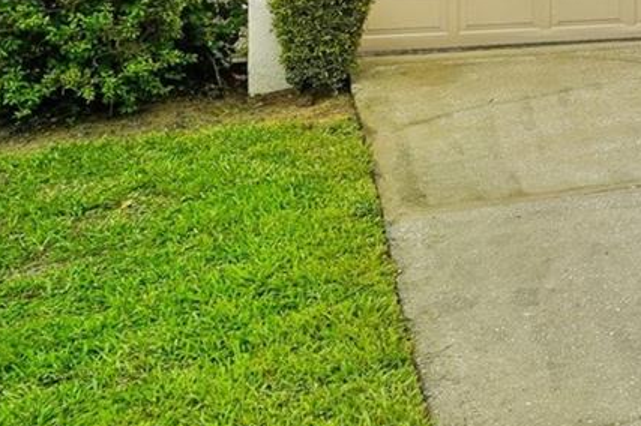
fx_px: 1074
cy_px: -96
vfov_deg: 20.8
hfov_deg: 23.7
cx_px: 1040
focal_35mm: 60
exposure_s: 1/320
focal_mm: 16.1
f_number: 8
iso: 320
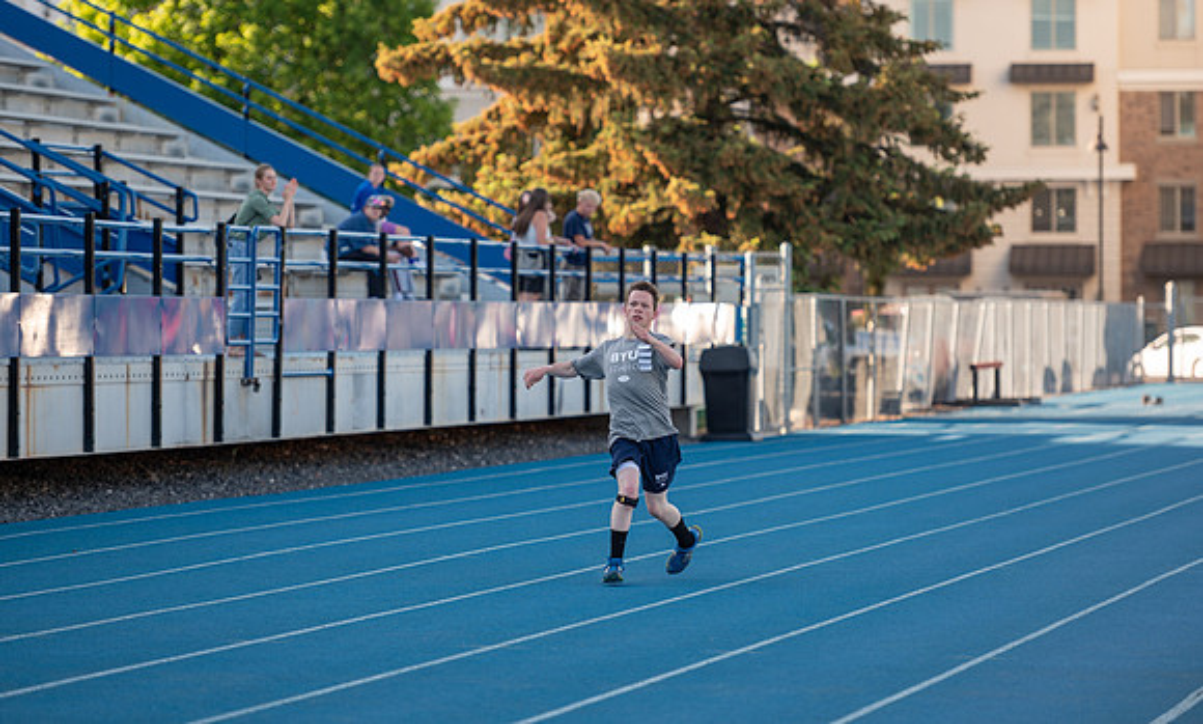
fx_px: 5518
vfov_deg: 7.5
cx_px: 621
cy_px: 311
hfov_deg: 12.4
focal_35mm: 170
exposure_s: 1/400
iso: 100
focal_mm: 160
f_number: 2.8
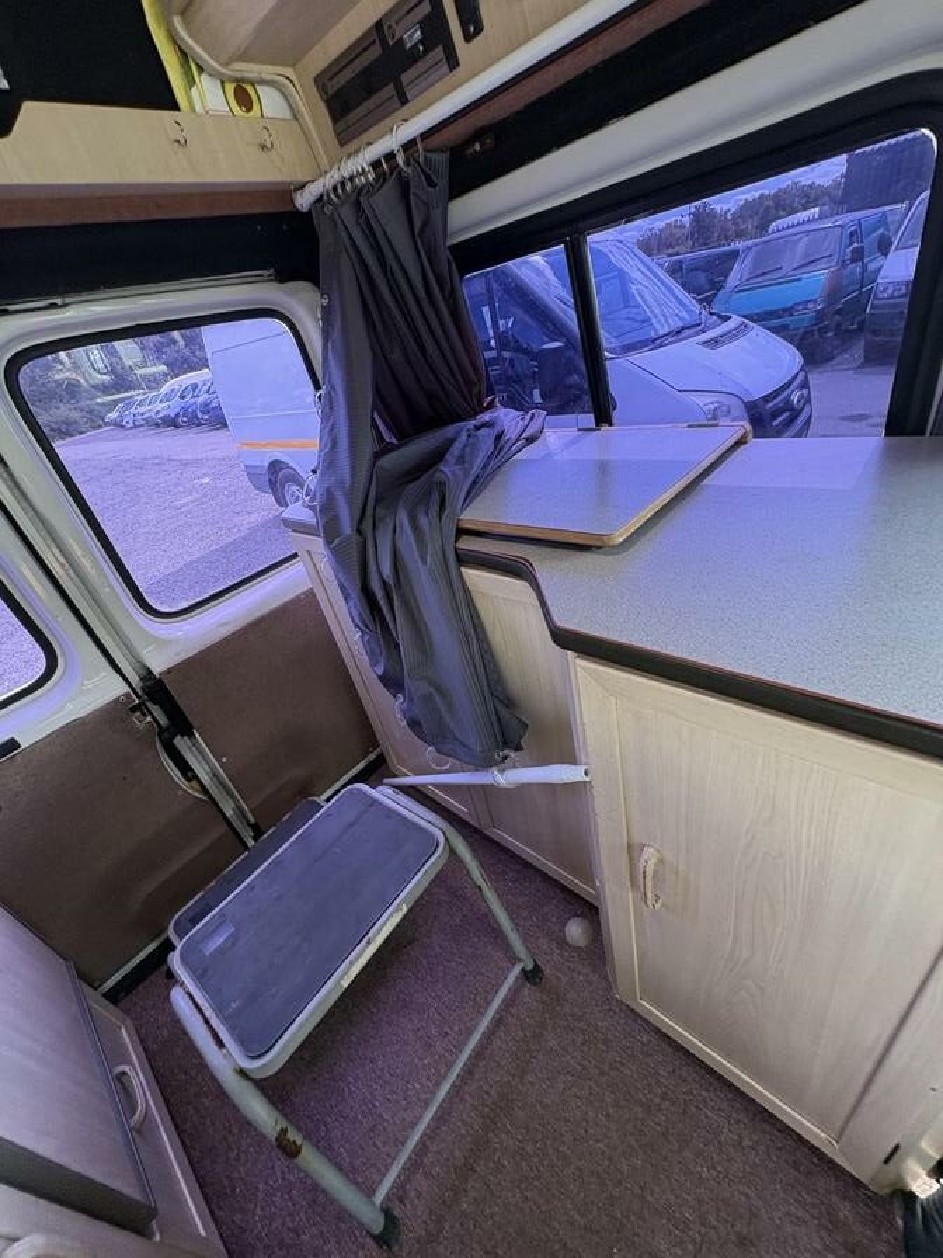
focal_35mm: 14
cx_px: 472
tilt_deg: -27.2
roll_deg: +12.9
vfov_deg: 102.1
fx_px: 509
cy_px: 629
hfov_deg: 85.7
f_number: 2.2
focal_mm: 2.22
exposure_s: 1/79
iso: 250
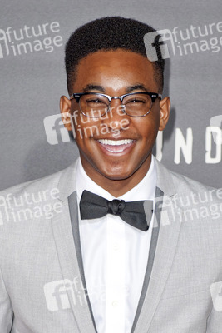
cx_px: 111
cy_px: 166
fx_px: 647
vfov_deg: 28.8
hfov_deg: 19.5
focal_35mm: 70
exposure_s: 1/400
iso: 640
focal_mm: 70
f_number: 4
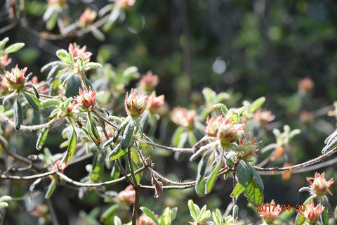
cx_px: 168
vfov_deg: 9.1
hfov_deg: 13.7
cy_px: 112
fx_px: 1404
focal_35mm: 150
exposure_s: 1/250
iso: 360
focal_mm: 100
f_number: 8
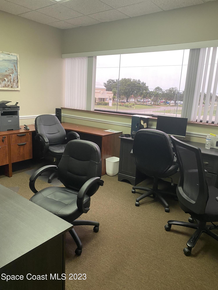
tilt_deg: -12.4
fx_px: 218
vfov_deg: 67.3
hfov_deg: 53.1
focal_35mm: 26
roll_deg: -2.0
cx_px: 109
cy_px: 145
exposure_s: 1/60
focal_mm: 4.25
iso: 160
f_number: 1.8
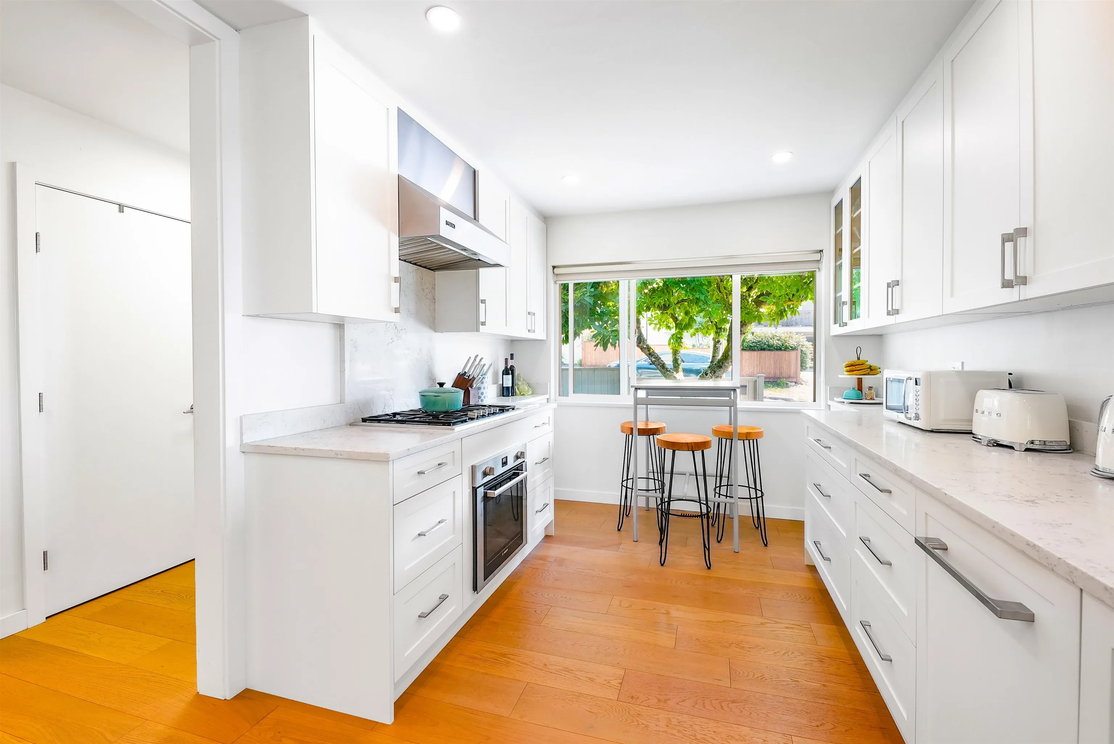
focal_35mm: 14
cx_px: 557
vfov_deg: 81.3
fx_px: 433
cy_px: 372
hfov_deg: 104.2
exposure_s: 1/100
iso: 400
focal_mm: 14
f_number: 10
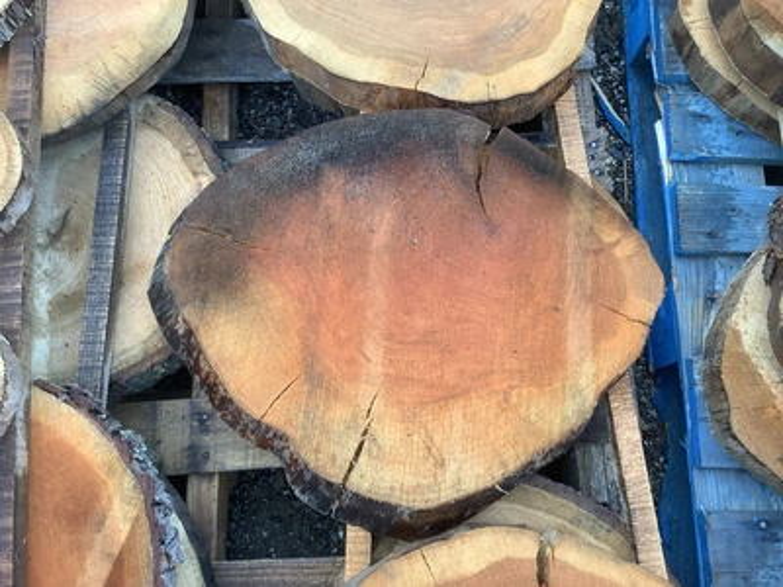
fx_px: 701
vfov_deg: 45.4
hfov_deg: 58.4
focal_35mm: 31
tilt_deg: -75.4
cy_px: 294
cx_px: 392
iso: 50
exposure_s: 1/120
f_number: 2.4
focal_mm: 3.3
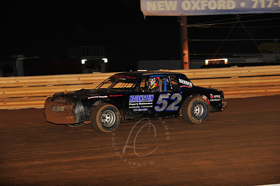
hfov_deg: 17.1
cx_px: 140
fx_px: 933
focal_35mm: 120
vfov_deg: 11.4
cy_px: 93
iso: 800
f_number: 6.3
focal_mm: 120
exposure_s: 1/320
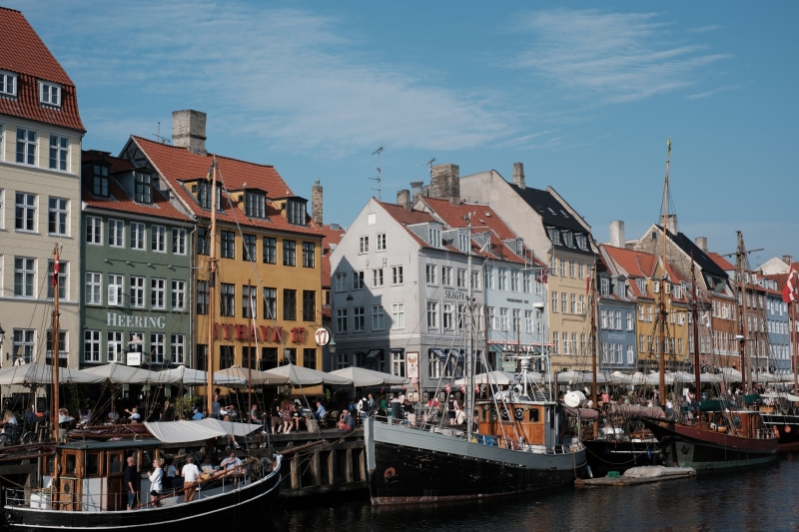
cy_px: 266
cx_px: 400
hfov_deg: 37.5
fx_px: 1176
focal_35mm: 53
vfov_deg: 25.5
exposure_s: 1/850
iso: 125
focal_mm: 35
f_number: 5.6
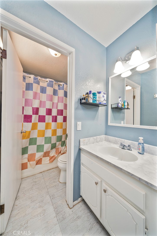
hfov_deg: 90.0
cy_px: 118
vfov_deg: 112.6
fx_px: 78
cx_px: 78
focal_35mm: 12
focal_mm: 12
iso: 640
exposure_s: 1/160
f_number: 4
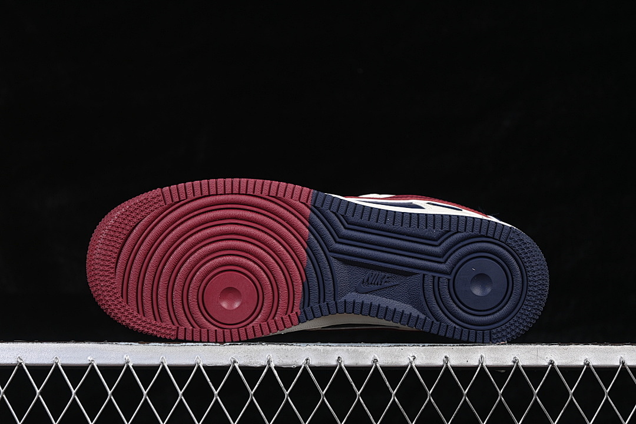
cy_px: 212
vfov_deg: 18.2
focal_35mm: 75
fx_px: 1325
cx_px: 318
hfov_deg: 27.0
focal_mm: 50
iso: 160
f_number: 6.3
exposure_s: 1/60
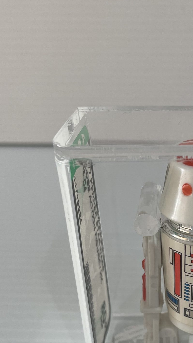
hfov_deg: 22.2
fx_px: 464
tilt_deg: -28.1
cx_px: 213
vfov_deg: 40.1
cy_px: 228
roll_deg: +0.1
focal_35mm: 51
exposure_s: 1/100
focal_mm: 4.2
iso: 80
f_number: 1.6
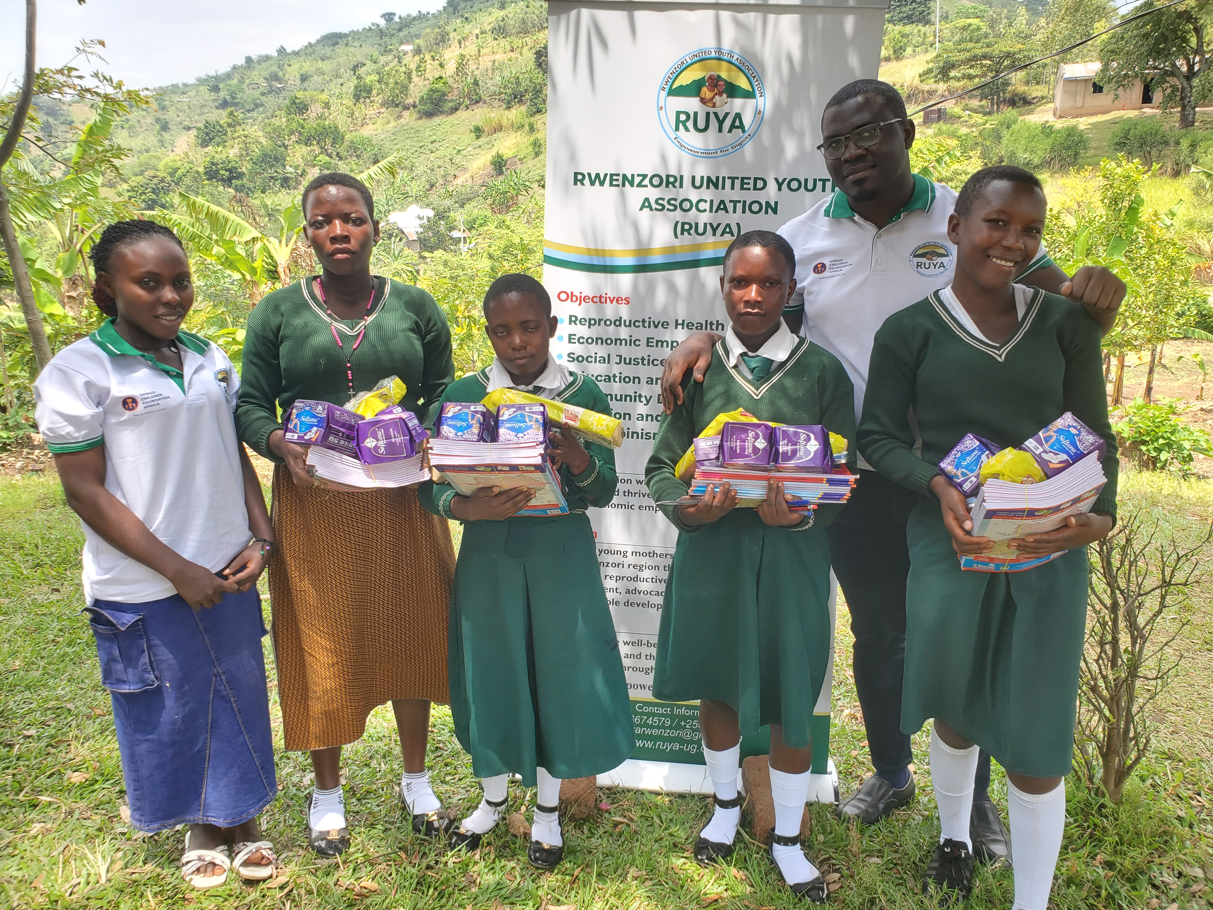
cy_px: 455
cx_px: 606
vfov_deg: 53.1
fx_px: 911
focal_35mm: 26
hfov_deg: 67.3
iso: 50
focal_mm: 4.3
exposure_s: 1/218
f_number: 2.4
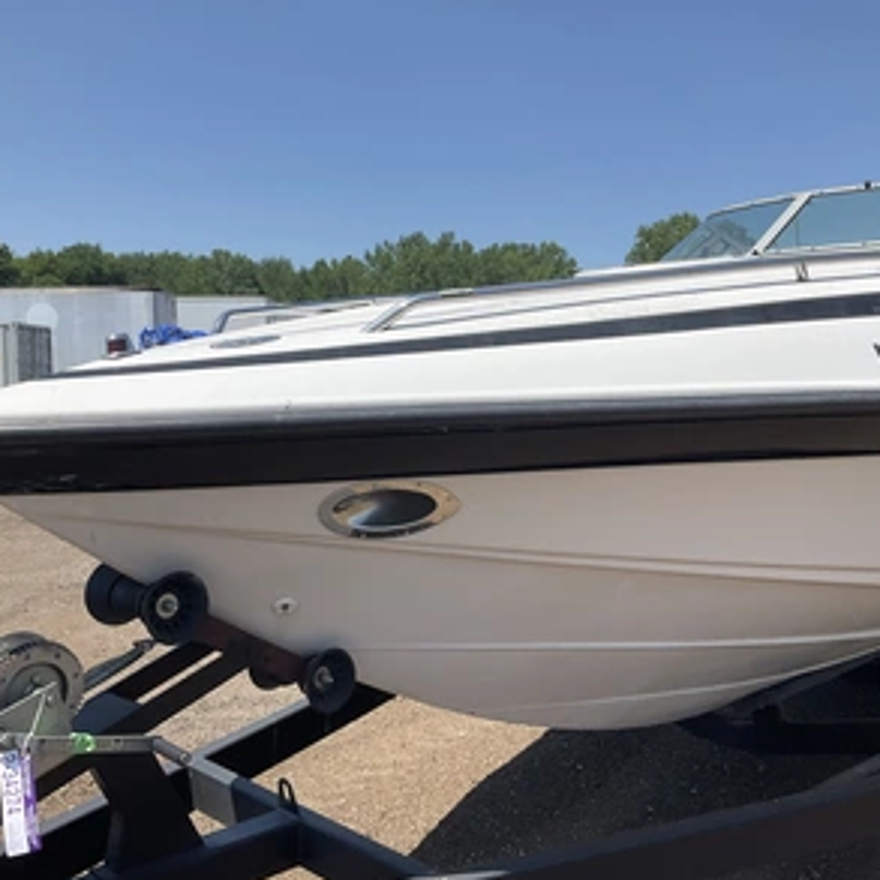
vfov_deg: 47.2
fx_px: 1007
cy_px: 438
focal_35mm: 35
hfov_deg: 47.2
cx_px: 445
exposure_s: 1/1675
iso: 25
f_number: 1.8
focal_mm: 3
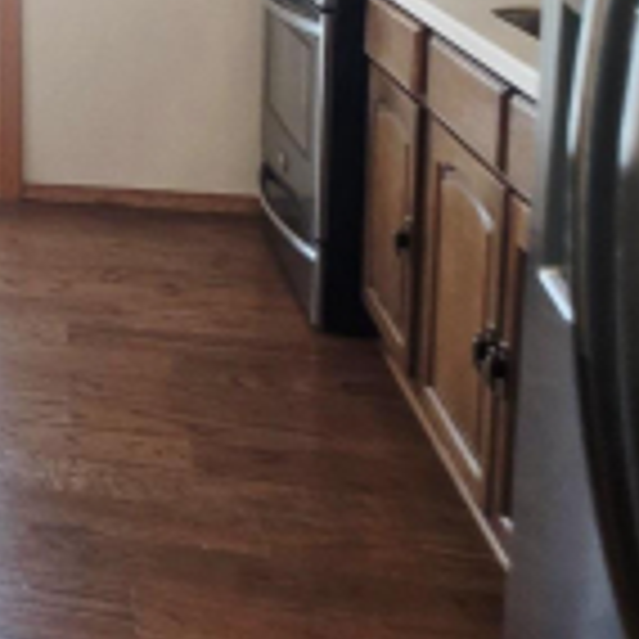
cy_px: -20
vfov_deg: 29.3
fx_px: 1128
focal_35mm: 54
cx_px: -356
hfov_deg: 23.9
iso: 200
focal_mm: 2.2
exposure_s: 1/120
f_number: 1.9
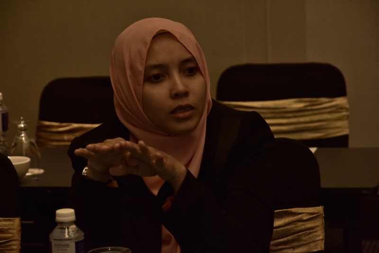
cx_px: 190
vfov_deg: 9.3
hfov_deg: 14.0
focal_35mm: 147
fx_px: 1548
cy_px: 126
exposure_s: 1/50
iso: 1000
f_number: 6.3
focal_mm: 98
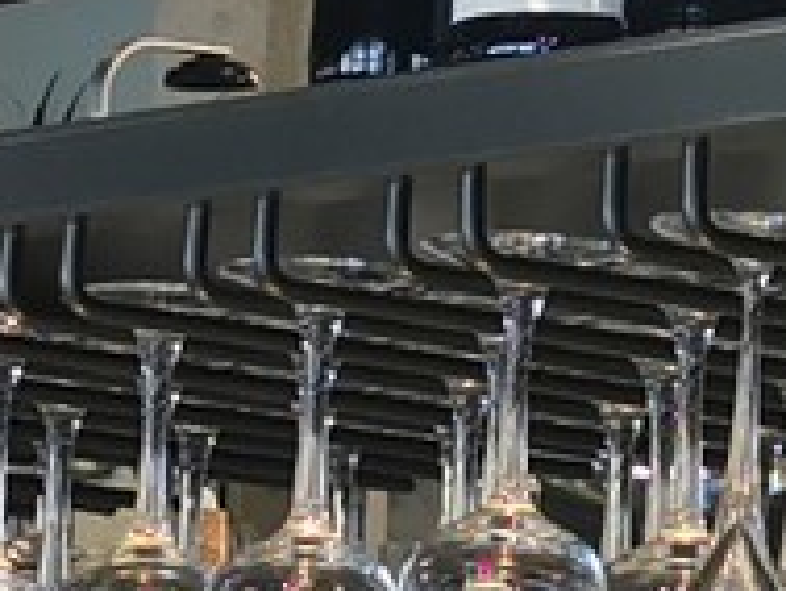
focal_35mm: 292
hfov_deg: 6.8
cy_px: 104
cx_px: 682
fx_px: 6634
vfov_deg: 5.1
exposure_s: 1/50
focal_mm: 5.56
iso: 200
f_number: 1.6
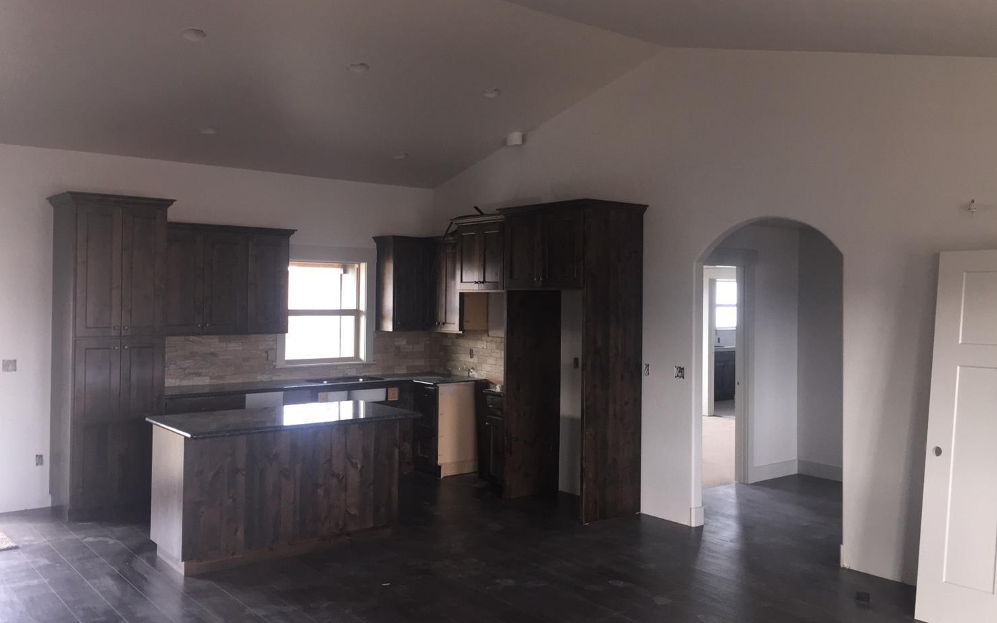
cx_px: 499
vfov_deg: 40.6
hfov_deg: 61.2
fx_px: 842
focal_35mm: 31
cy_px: 296
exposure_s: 1/30
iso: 80
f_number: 2.2
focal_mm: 4.15
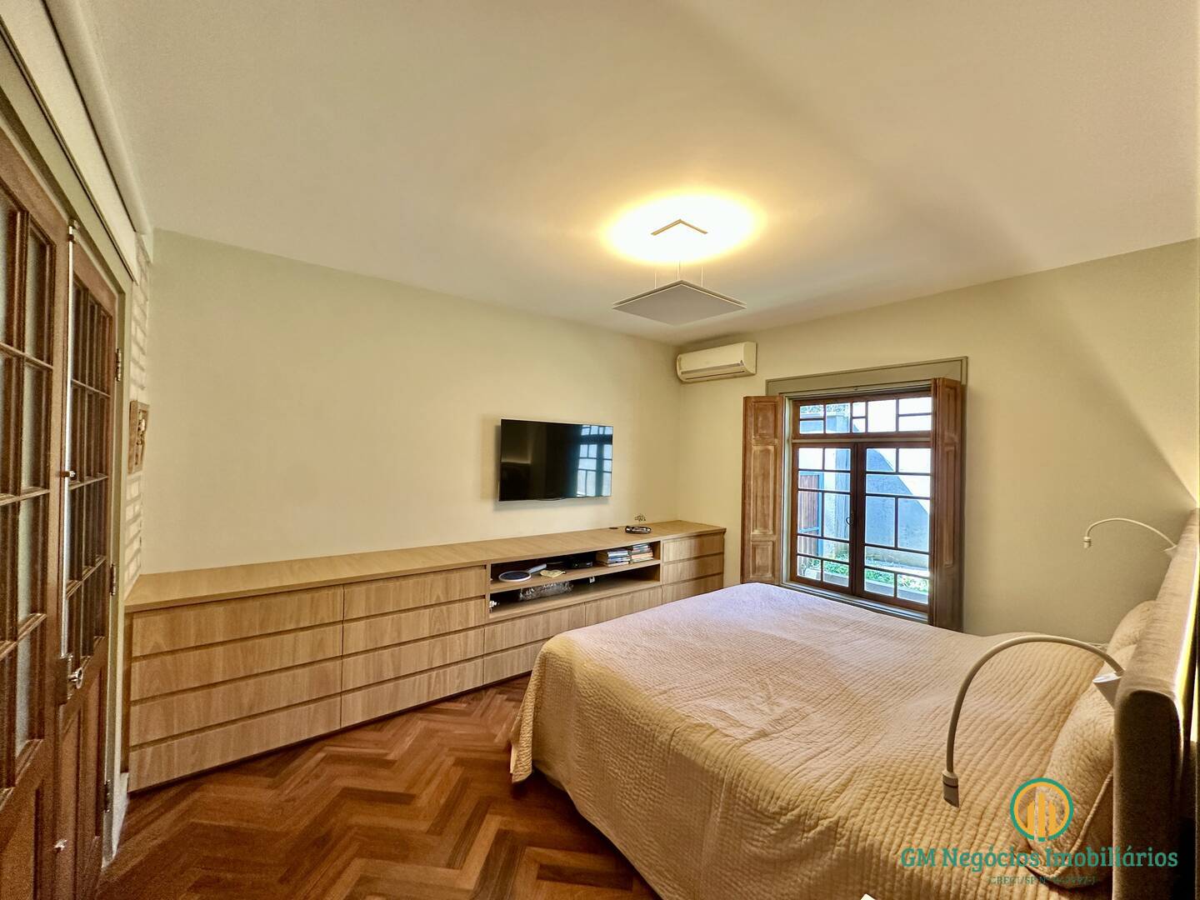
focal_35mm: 14
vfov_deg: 85.7
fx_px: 485
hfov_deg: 102.1
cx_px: 600
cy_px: 450
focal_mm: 2.22
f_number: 2.2
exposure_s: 1/120
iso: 250
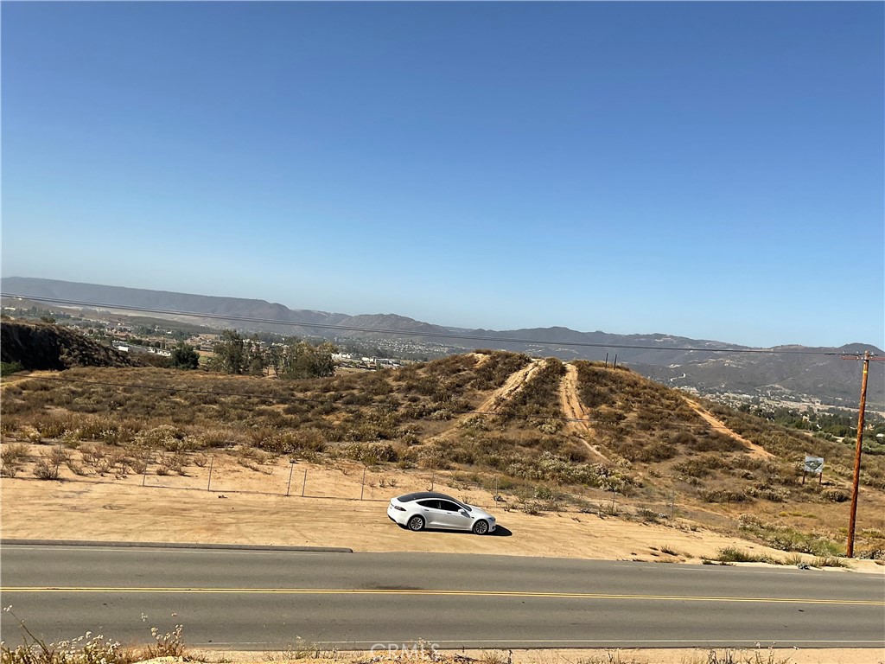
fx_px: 741
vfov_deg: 48.2
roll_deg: -7.0
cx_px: 442
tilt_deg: +0.6
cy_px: 332
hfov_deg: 61.7
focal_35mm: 29
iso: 20
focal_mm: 3
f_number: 1.8
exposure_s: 1/2801
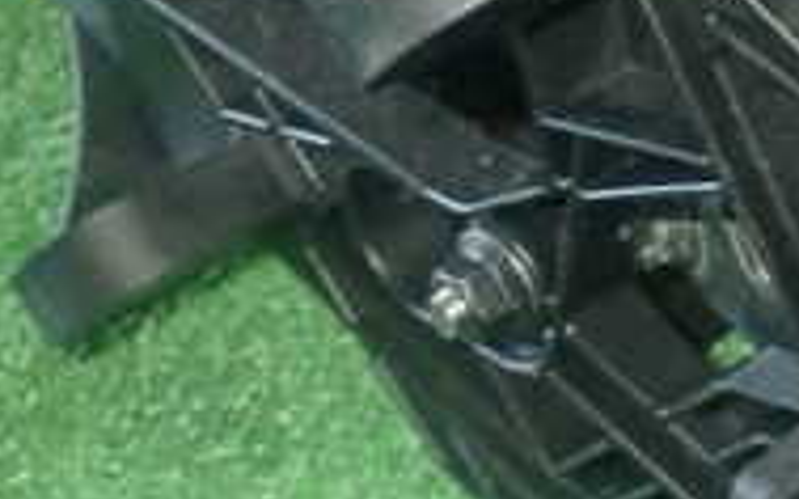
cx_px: 1023
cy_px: 178
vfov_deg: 12.9
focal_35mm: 101
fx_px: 2199
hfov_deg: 19.1
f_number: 6.3
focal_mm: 5.4
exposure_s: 1/30
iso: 800
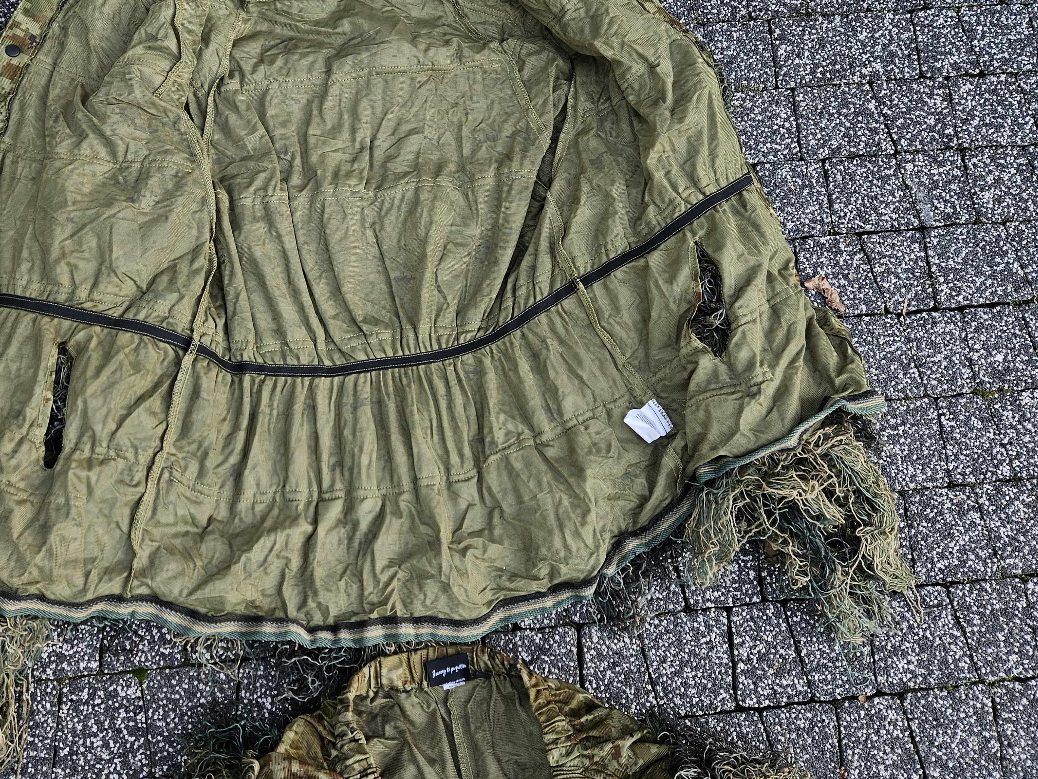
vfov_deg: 42.2
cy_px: 246
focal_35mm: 33
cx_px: 381
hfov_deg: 54.6
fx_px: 990
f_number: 1.8
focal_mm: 5.4
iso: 64
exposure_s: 1/100
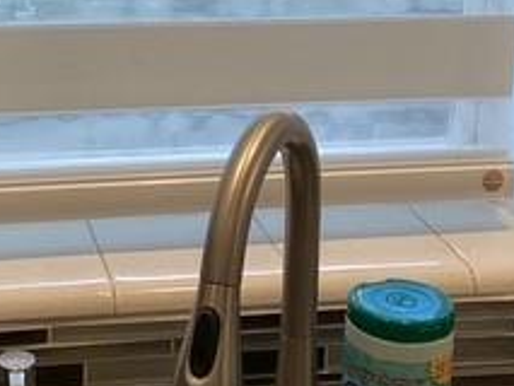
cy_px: -51
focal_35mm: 93
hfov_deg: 21.0
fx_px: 1382
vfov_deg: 15.4
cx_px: 154
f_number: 2.4
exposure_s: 1/120
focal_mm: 3.3
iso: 50
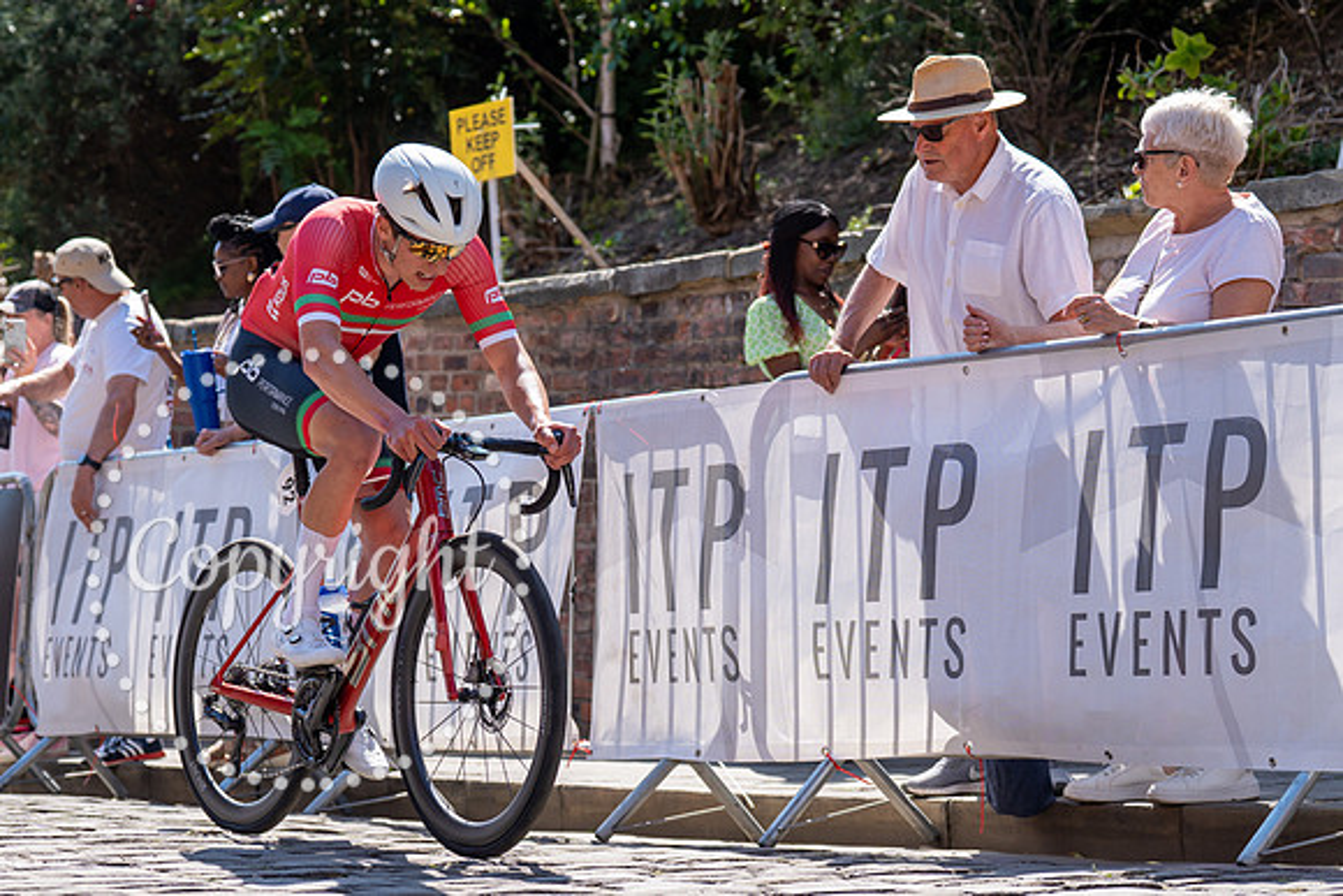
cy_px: 430
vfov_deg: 12.8
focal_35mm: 107
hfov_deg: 19.0
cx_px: 415
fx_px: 4000
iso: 125
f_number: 3.5
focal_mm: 74
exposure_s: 1/1000
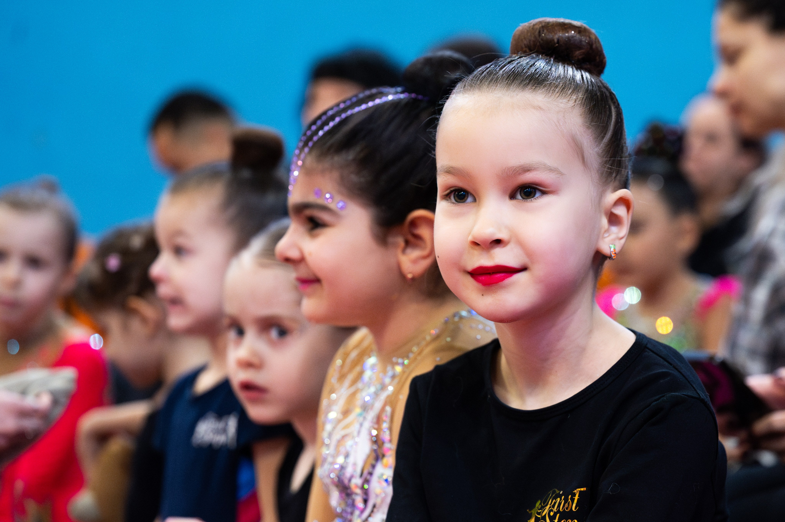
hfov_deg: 19.7
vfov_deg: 13.3
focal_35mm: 103
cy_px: 295
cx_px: 576
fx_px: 2244
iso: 5000
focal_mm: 70
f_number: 3.2
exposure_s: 1/640
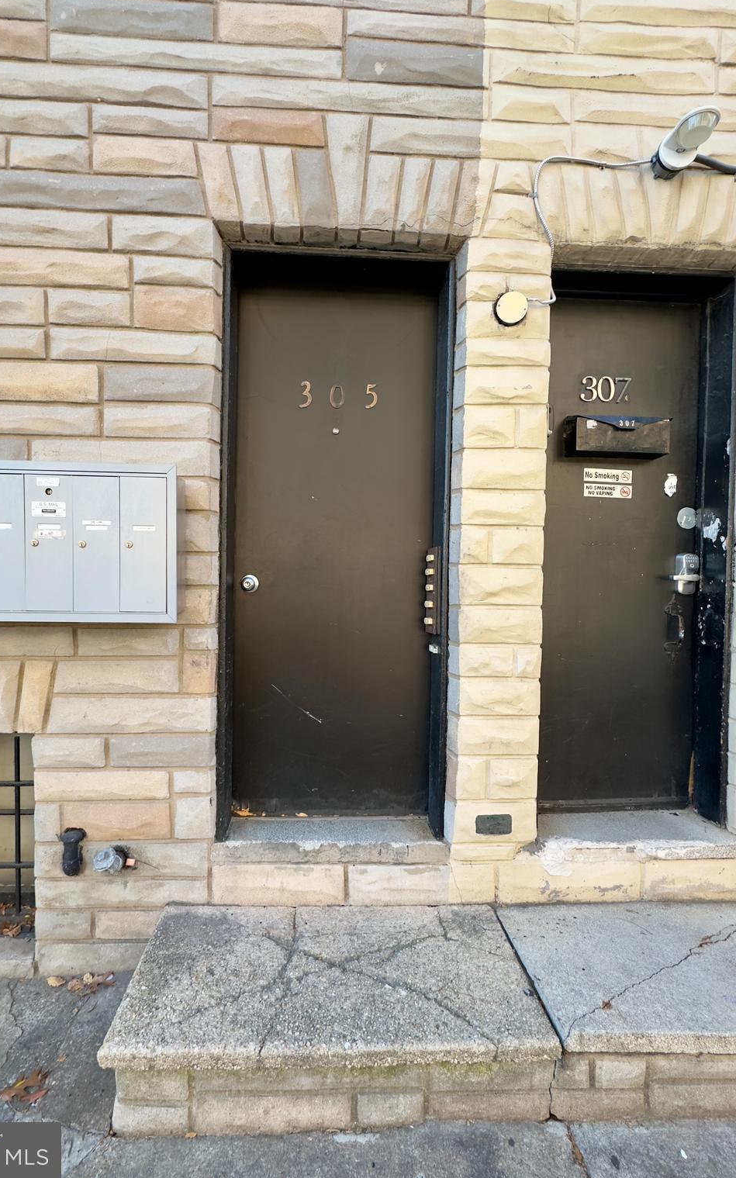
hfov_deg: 74.3
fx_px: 482
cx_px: 314
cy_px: 590
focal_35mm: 15
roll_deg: -1.0
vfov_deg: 101.5
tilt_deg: -1.1
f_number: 2.2
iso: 40
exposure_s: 1/133
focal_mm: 2.22
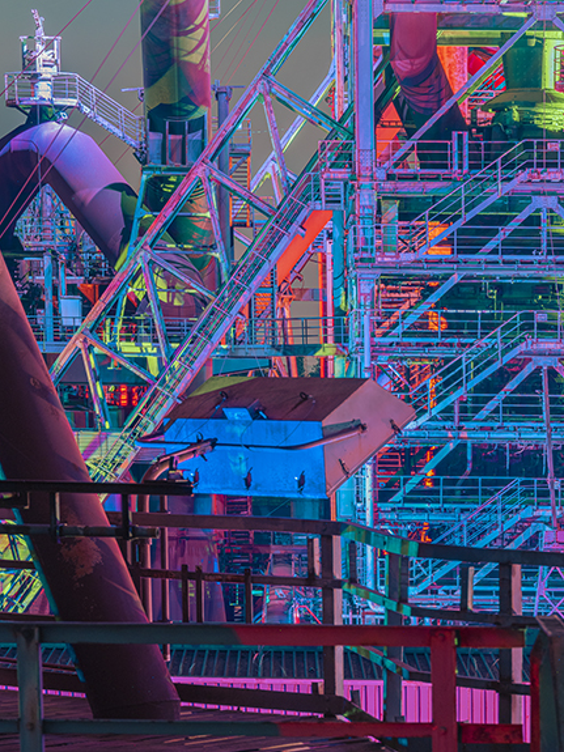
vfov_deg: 11.9
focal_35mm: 165
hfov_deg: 9.0
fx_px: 3586
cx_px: 520
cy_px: 73
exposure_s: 480
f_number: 10
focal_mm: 100
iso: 100
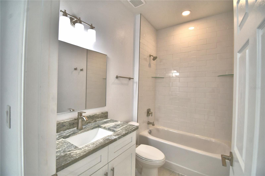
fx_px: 110
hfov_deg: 100.4
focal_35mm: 15
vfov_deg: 77.3
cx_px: 132
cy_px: 88
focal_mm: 10
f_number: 4.5
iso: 200
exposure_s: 1/125
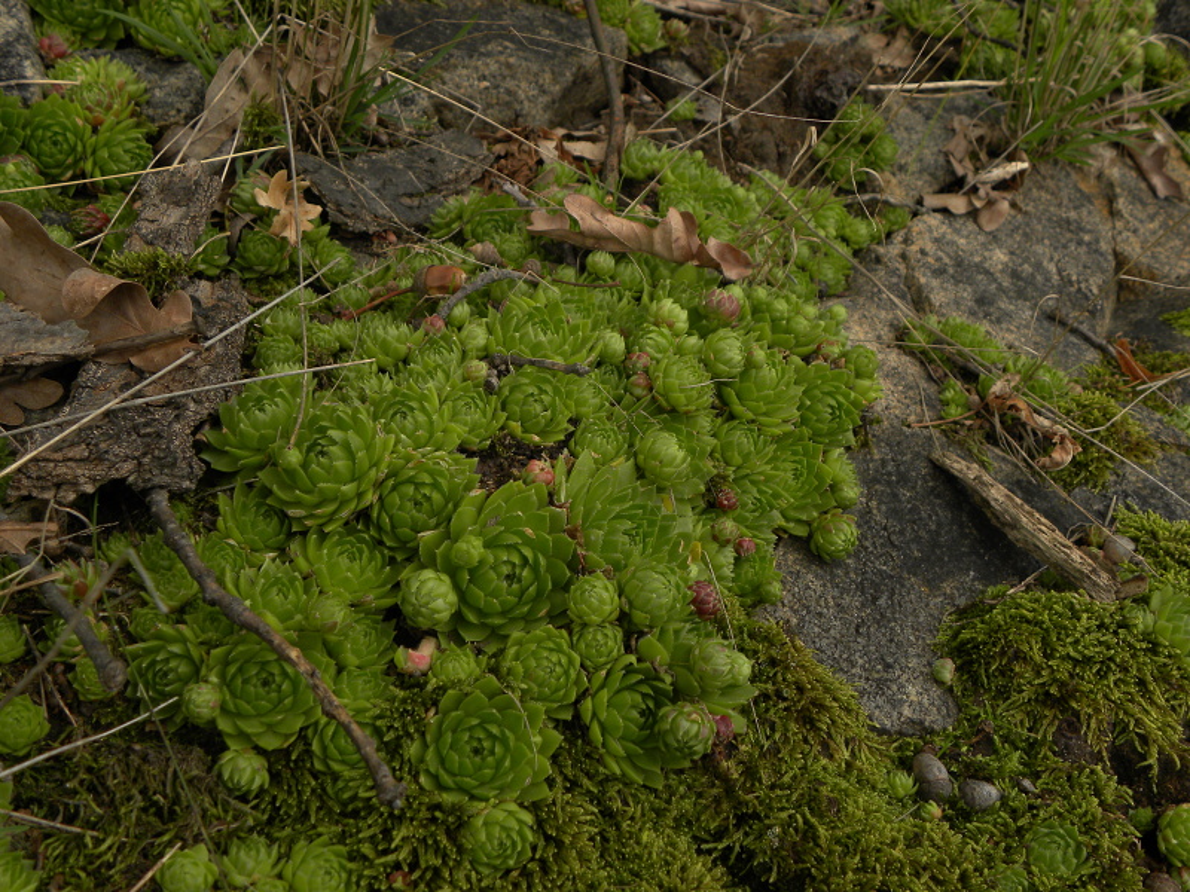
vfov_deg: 35.1
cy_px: 446
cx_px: 595
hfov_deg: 45.8
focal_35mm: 41
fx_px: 1409
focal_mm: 7.3
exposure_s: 1/125
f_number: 3.5
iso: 64
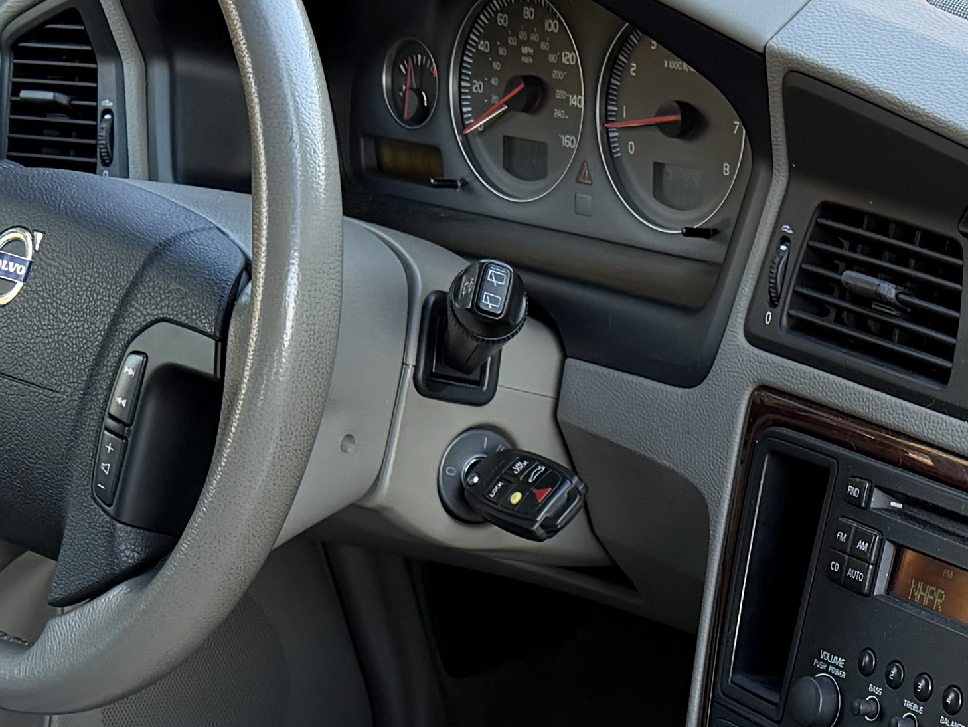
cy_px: 997
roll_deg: +4.8
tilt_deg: -31.4
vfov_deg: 14.9
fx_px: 2629
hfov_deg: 19.8
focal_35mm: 94
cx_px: 1125
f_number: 1.78
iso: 125
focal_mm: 6.76
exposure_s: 1/121
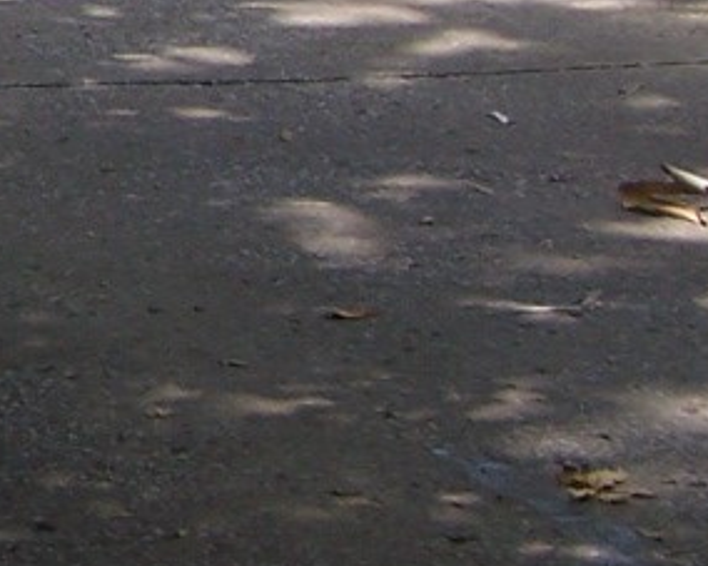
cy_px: -284
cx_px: -681
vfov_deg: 7.5
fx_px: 4252
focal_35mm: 203
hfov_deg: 9.0
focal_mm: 6.3
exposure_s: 1/800
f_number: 2.8
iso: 80
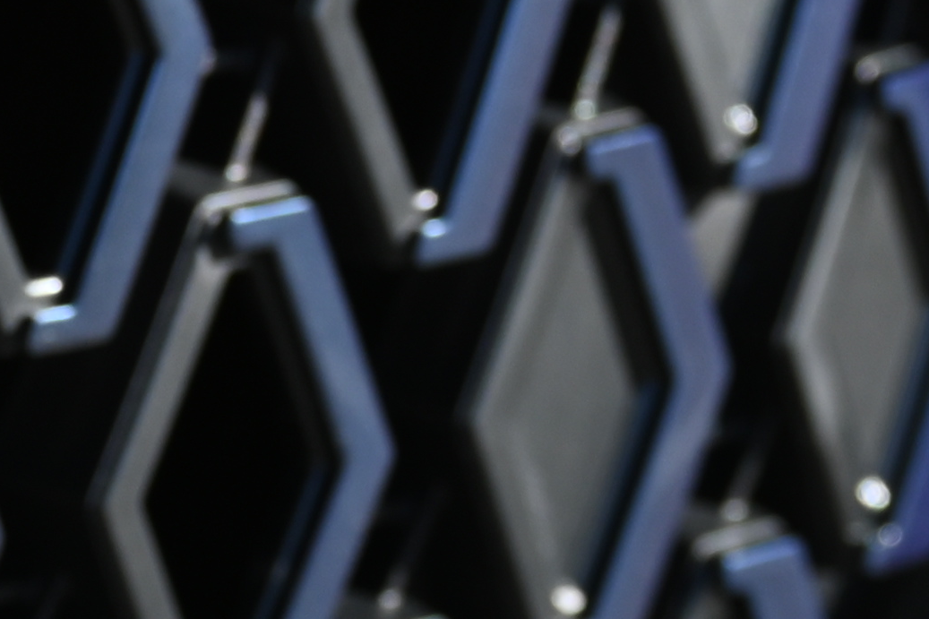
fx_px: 17665
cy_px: 662
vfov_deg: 2.0
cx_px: -613
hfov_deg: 3.0
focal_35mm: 685
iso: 110
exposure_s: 1/250
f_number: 5.6
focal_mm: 85
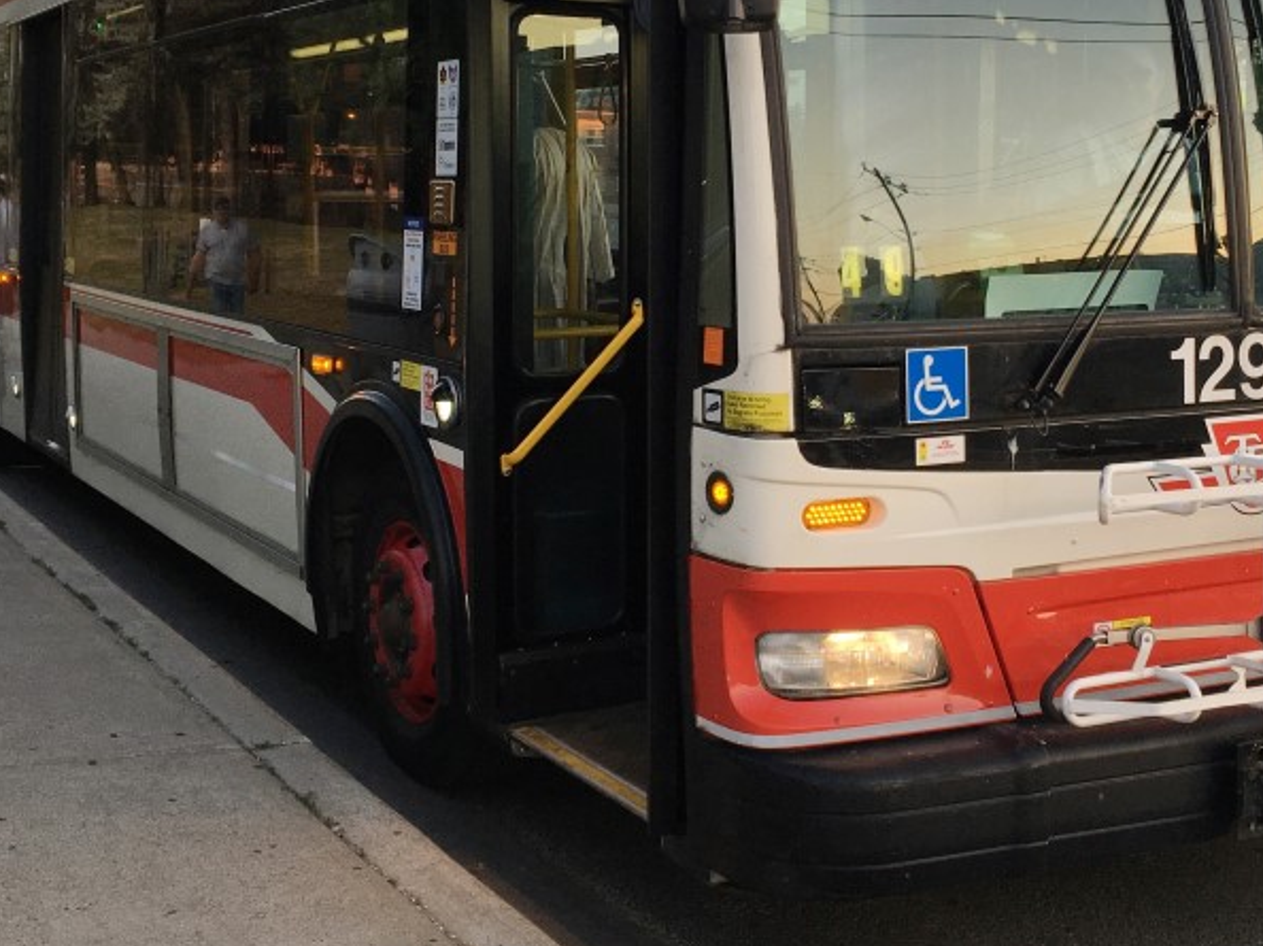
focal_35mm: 50
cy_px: 289
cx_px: 704
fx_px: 1824
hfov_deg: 38.2
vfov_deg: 28.8
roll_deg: -1.0
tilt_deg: -3.0
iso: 32
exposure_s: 1/120
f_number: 2.2
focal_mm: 4.15
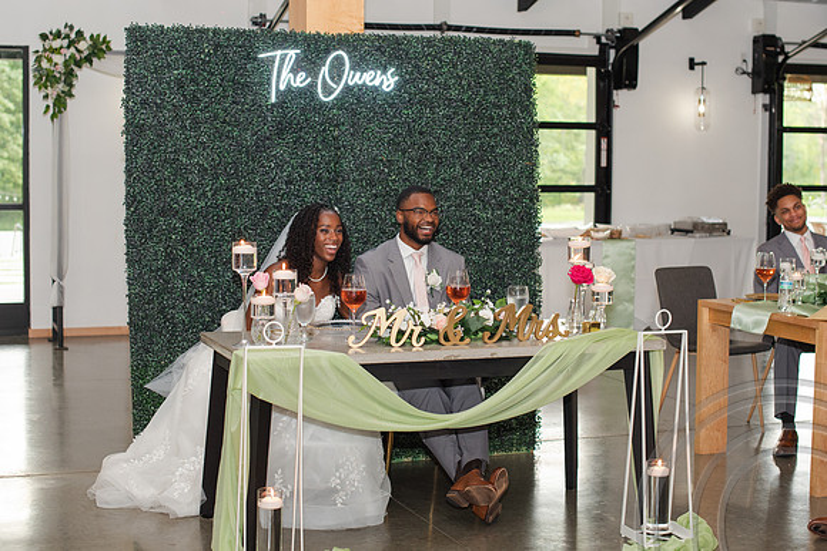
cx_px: 430
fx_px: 1398
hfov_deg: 32.9
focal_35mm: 61
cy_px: 223
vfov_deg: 22.3
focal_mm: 50
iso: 800
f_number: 3.2
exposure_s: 1/200
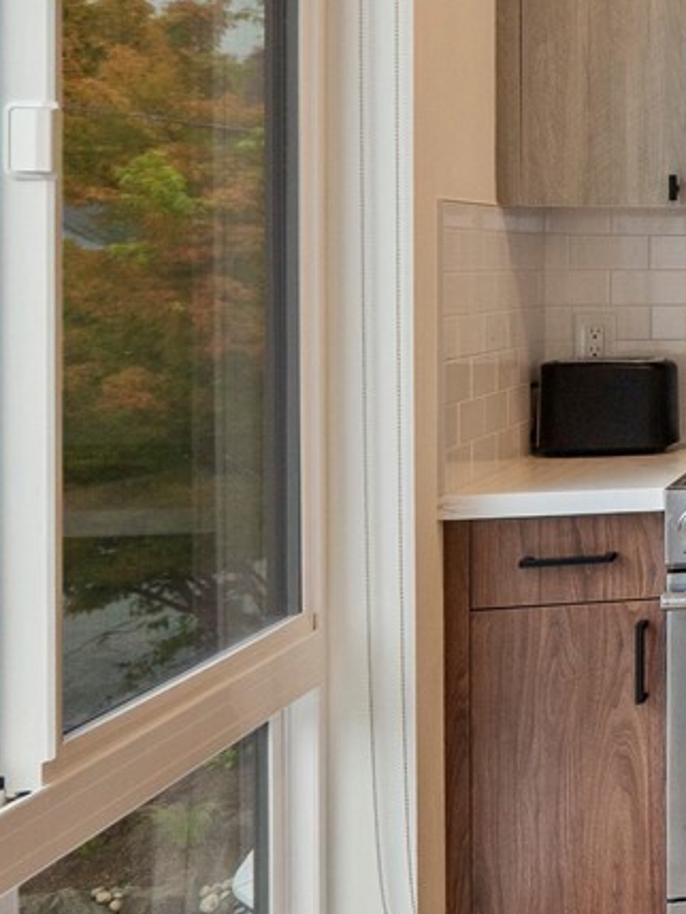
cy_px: 276
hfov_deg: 17.0
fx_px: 1505
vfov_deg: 33.4
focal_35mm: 57
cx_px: 1450
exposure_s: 1/13
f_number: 9
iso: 250
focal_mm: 10
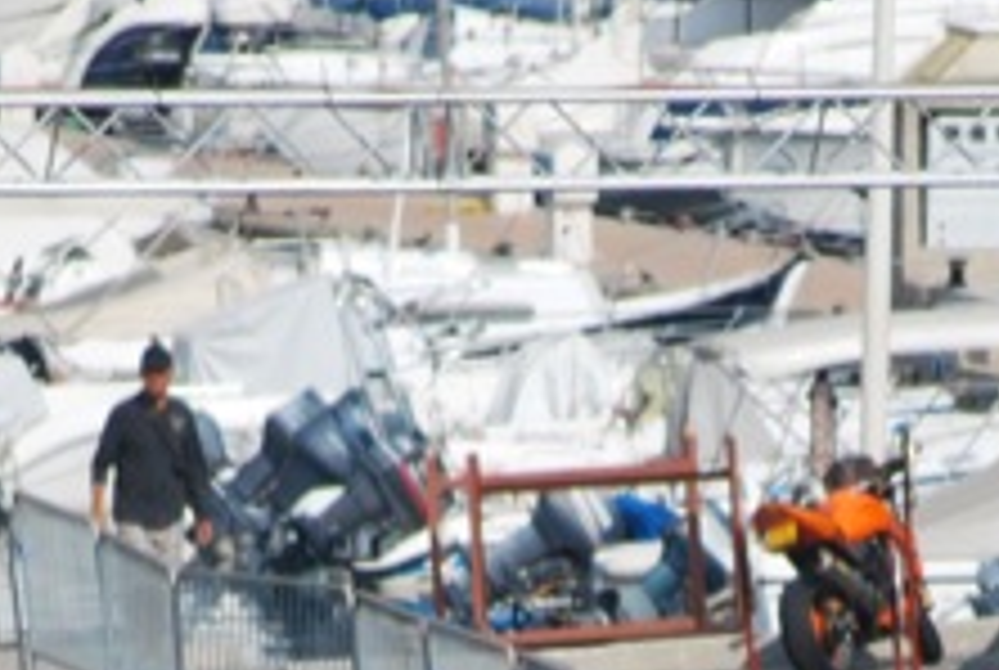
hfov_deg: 1.5
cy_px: 1378
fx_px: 38400
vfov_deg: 1.0
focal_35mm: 1381
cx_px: 644
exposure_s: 1/1250
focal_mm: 200
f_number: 5.6
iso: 200
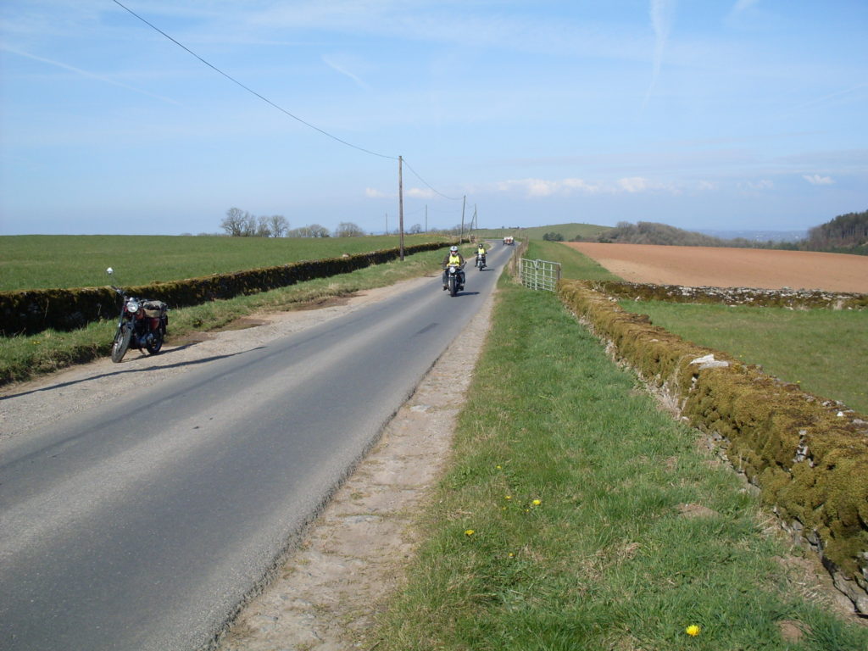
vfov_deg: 37.7
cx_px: 434
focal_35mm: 38
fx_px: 953
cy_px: 326
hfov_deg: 49.0
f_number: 8.4
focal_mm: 6.3
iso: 80
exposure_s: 1/250
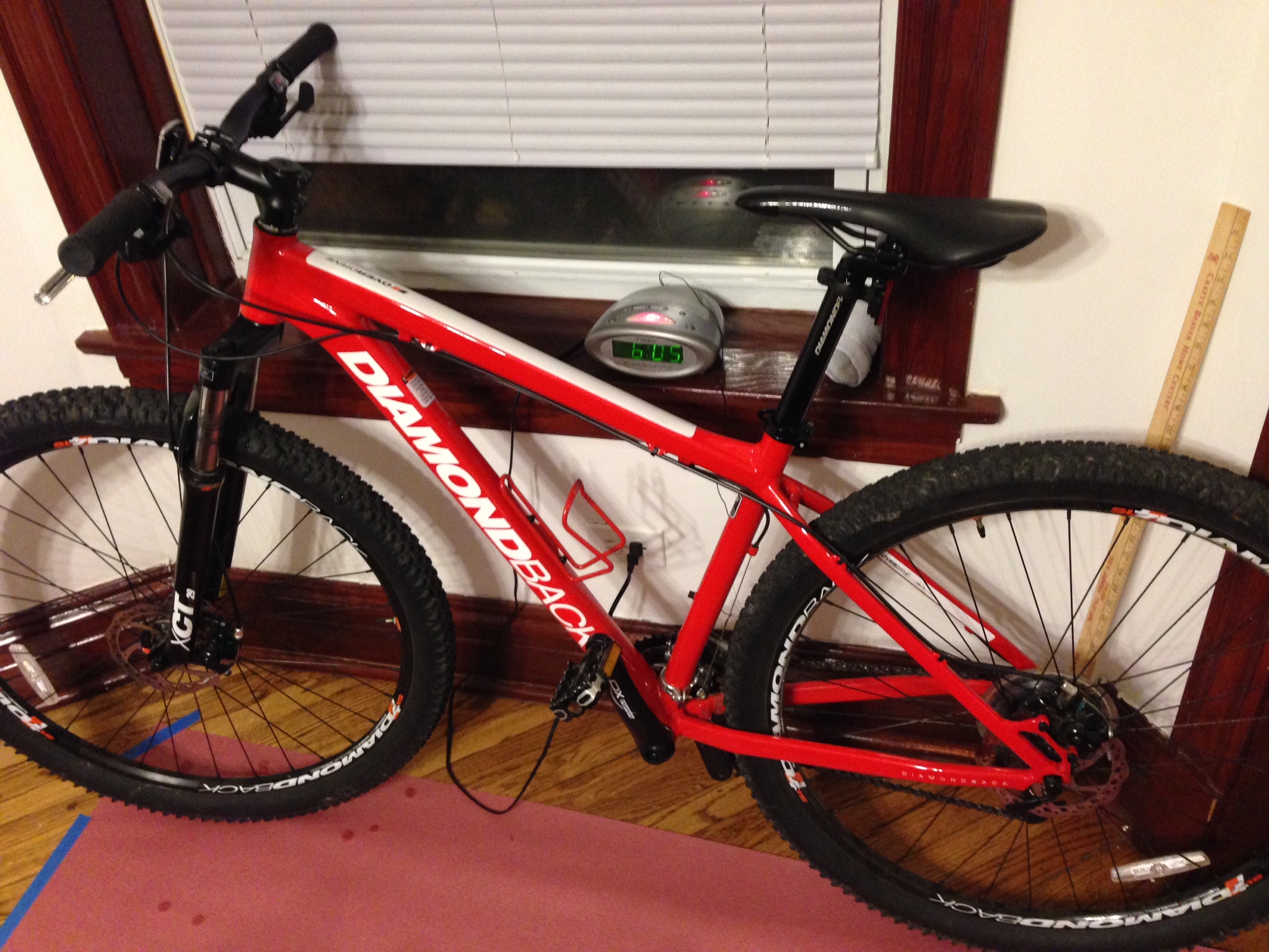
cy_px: 476
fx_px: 1210
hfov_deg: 55.4
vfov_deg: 42.9
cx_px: 634
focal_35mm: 33
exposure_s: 1/20
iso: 320
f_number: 2.4
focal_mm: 4.12
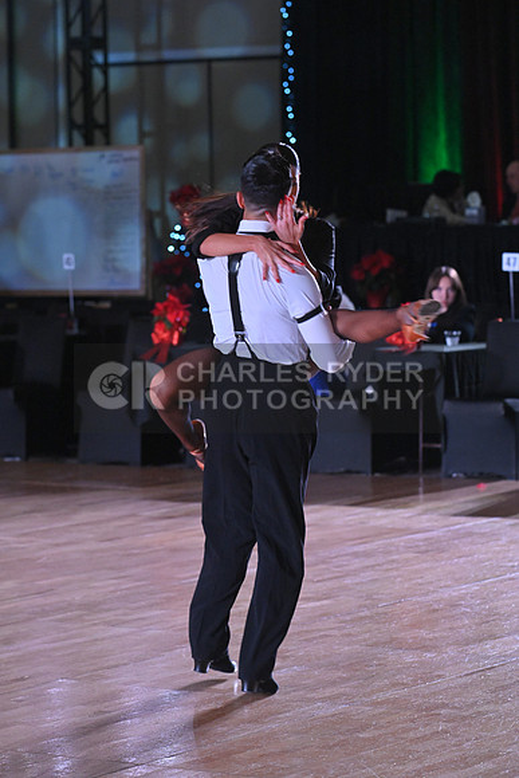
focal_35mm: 135
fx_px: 2917
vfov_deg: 15.2
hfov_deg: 10.2
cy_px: 389
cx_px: 260
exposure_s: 1/320
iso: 4000
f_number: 5.6
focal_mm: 135
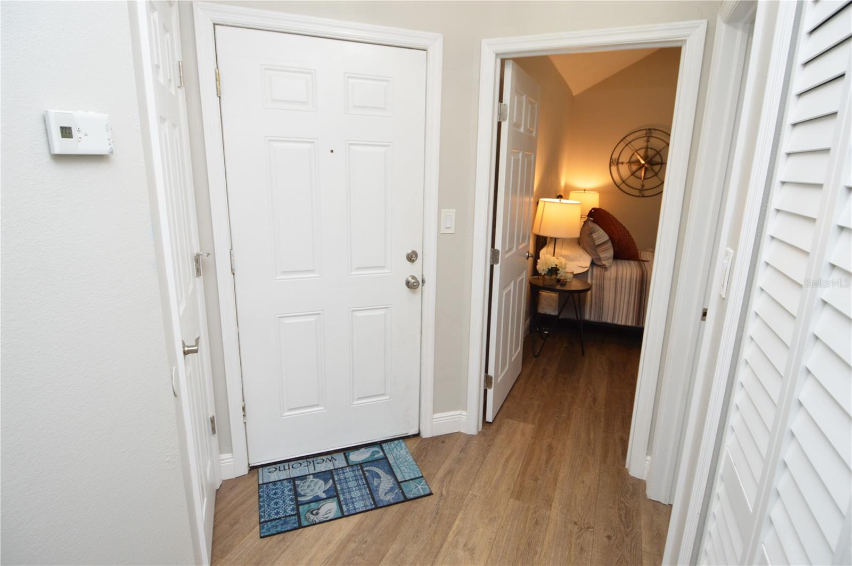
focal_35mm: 18
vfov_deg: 67.3
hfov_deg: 90.1
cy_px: 283
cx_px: 426
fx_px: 426
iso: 400
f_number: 4
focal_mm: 12
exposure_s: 1/60
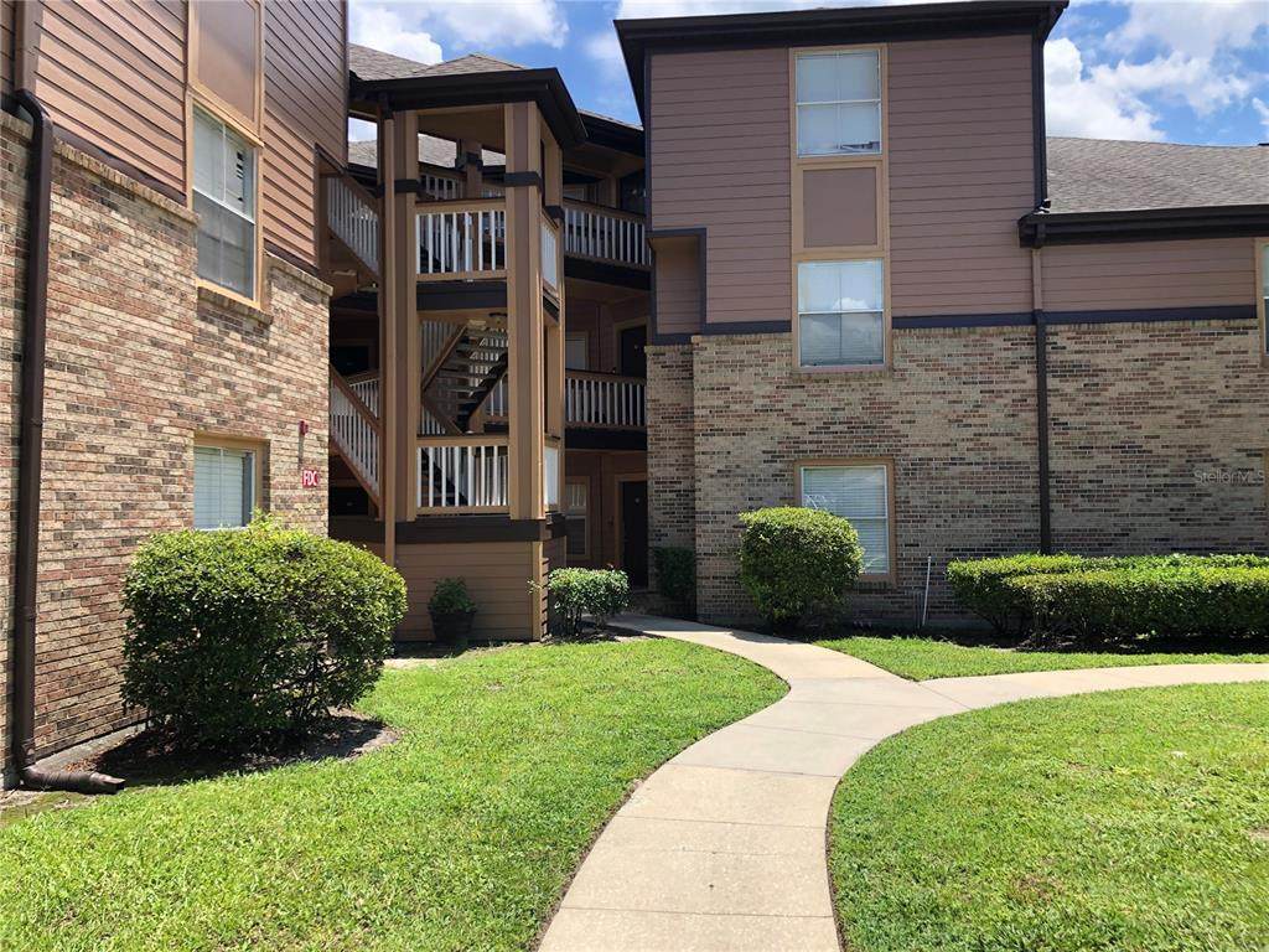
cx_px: 634
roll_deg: +0.6
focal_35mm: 28
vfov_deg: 49.7
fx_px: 1026
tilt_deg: +1.1
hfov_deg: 63.4
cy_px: 476
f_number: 1.8
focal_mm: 3.99
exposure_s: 1/979
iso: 20
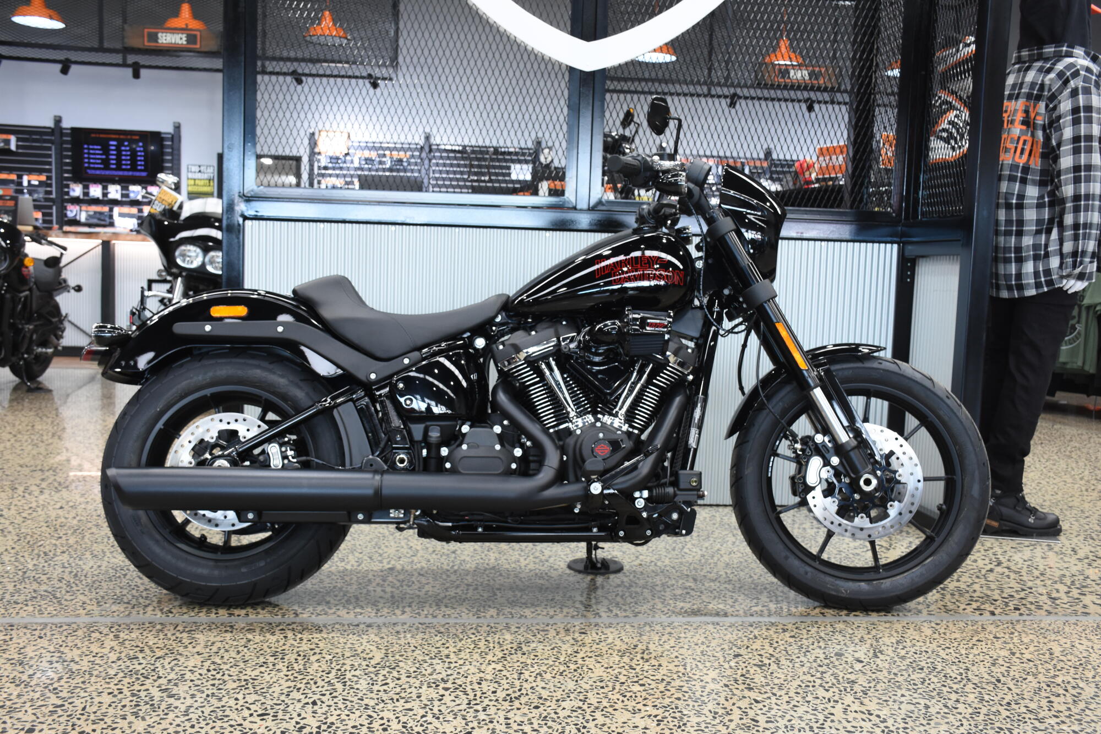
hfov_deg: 55.1
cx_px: 550
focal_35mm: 34
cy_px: 367
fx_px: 1055
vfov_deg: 38.4
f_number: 5.6
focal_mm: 23
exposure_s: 1/60
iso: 800
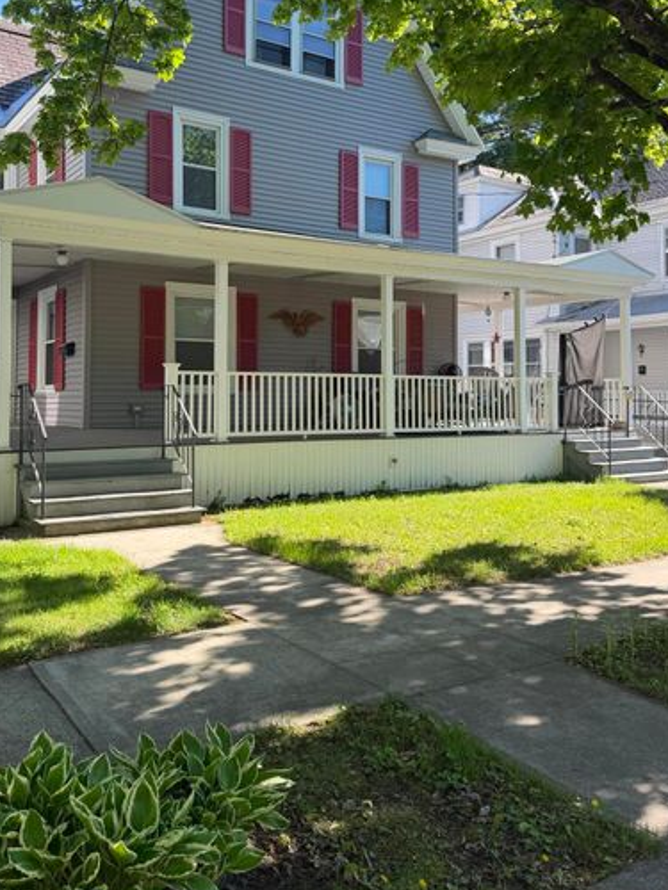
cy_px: 362
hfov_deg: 43.9
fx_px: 823
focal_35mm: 32
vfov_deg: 56.4
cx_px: 267
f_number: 1.78
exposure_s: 1/967
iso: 80
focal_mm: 6.76
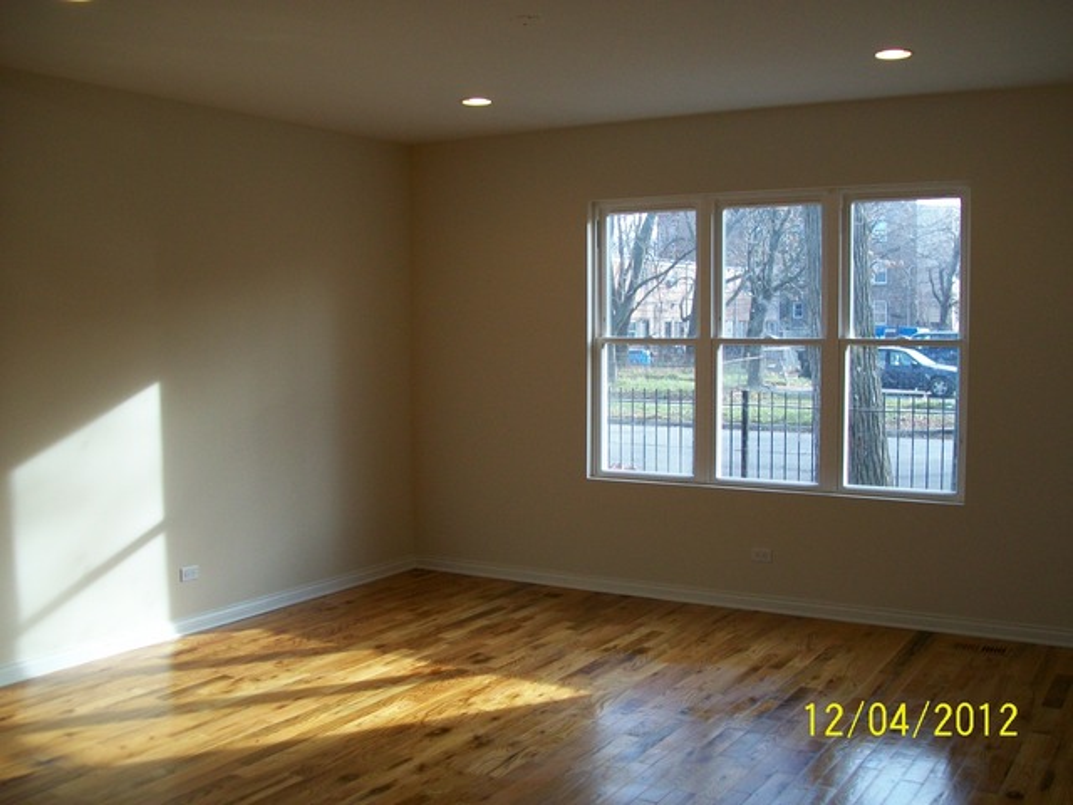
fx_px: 1116
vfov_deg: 39.7
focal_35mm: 36
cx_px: 536
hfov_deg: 51.4
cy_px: 402
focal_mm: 6
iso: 64
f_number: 2.7
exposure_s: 1/80
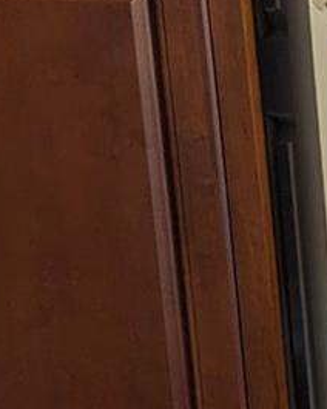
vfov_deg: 13.2
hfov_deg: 9.1
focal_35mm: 141
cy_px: 520
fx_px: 1706
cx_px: 938
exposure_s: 1/120
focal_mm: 6.81
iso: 184
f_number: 1.85
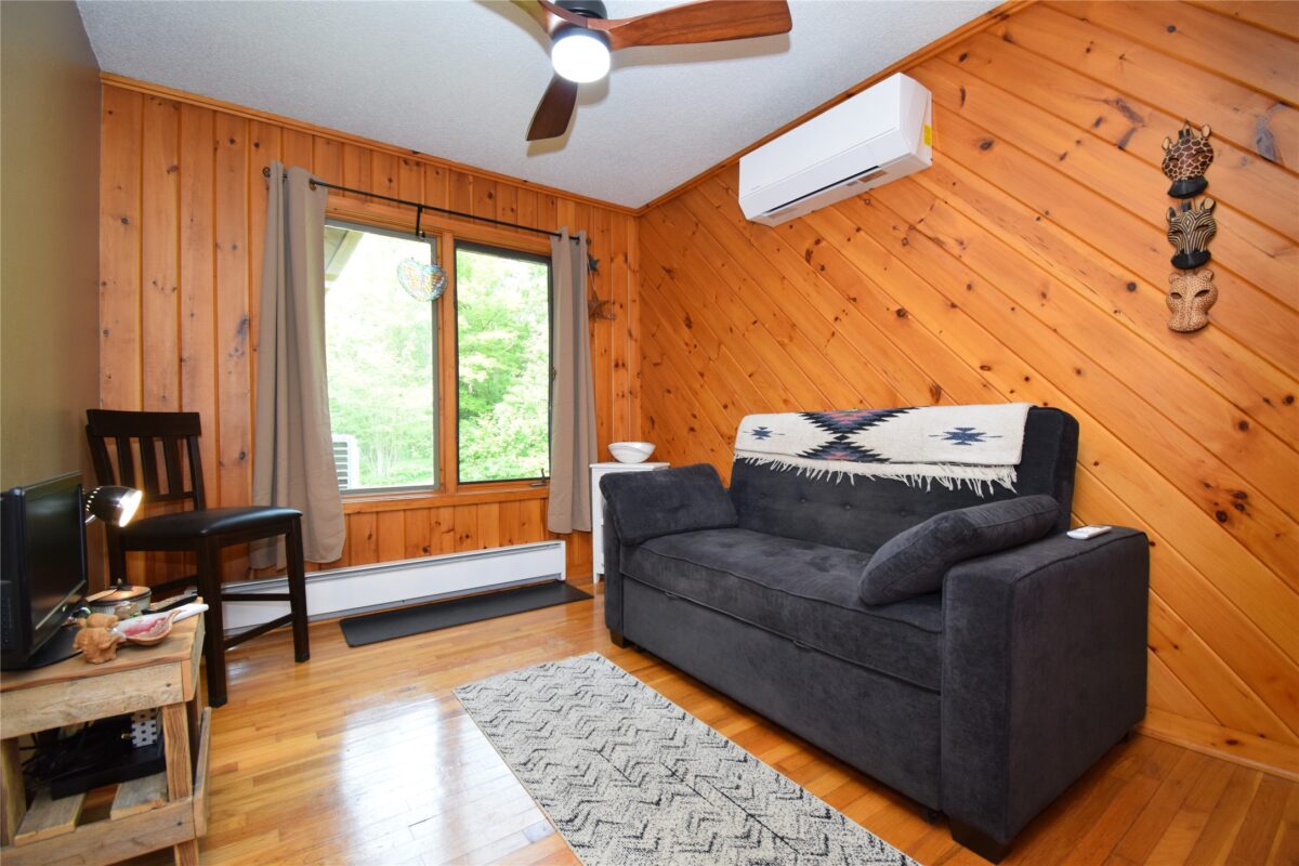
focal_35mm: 15
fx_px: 541
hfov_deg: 100.4
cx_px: 650
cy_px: 433
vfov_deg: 77.3
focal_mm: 10
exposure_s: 1/60
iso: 720
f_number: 4.5
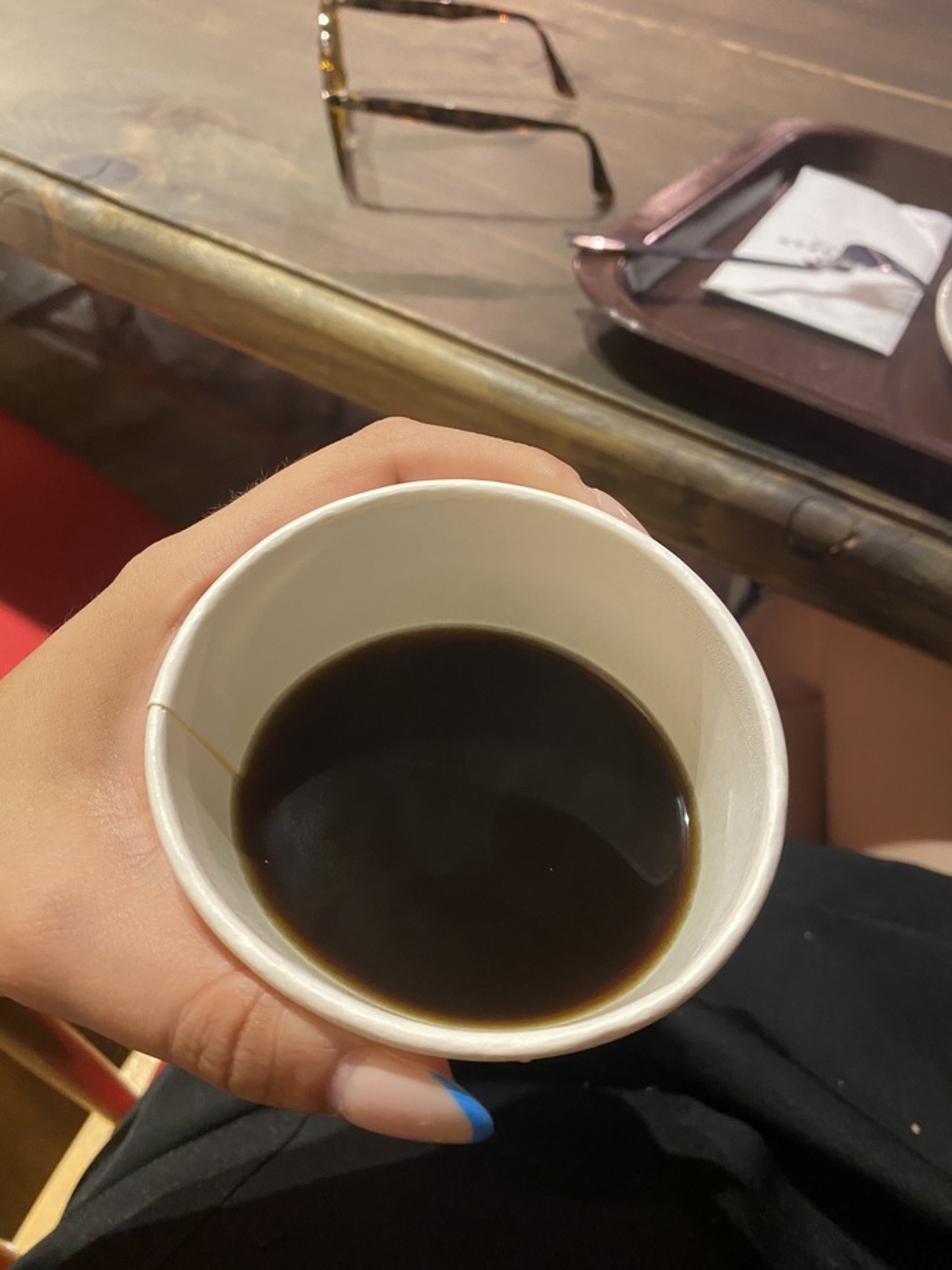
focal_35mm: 26
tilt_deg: -49.0
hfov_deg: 53.1
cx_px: 476
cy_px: 635
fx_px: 953
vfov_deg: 67.3
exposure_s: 1/33
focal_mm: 4.25
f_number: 1.8
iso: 400
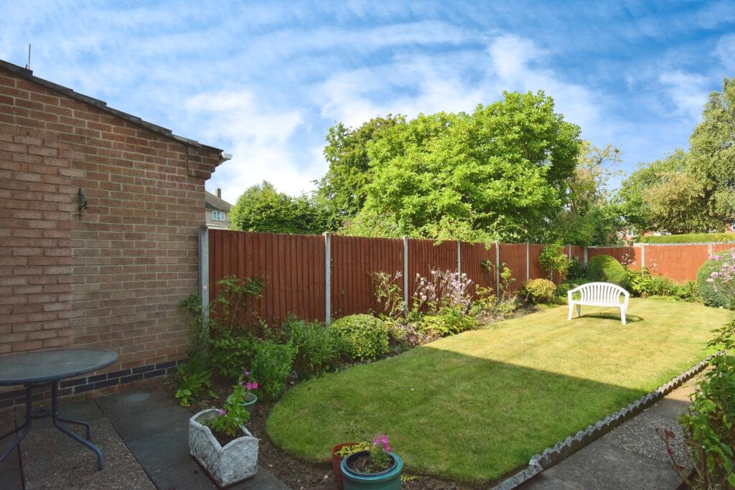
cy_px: 245
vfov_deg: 69.7
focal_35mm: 17
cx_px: 368
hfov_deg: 92.4
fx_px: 352
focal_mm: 11.5
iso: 1000
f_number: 8
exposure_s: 1/1600
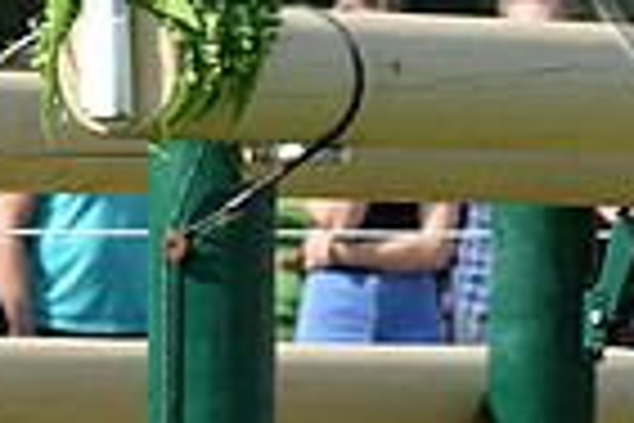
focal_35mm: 989
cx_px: 949
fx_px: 17416
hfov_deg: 2.1
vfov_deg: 1.4
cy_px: -288
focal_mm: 240
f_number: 6.3
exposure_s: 1/1000
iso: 400
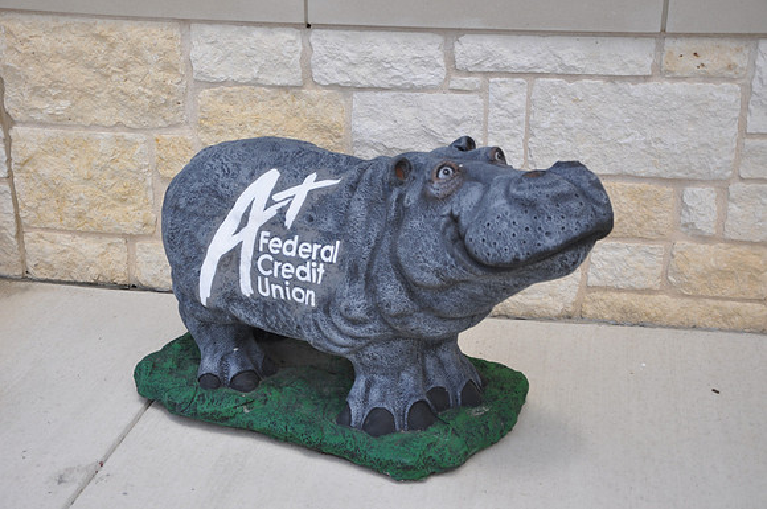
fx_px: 1117
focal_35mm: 52
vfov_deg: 25.7
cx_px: 384
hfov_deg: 37.9
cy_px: 254
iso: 200
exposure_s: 1/200
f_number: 7.1
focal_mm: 35
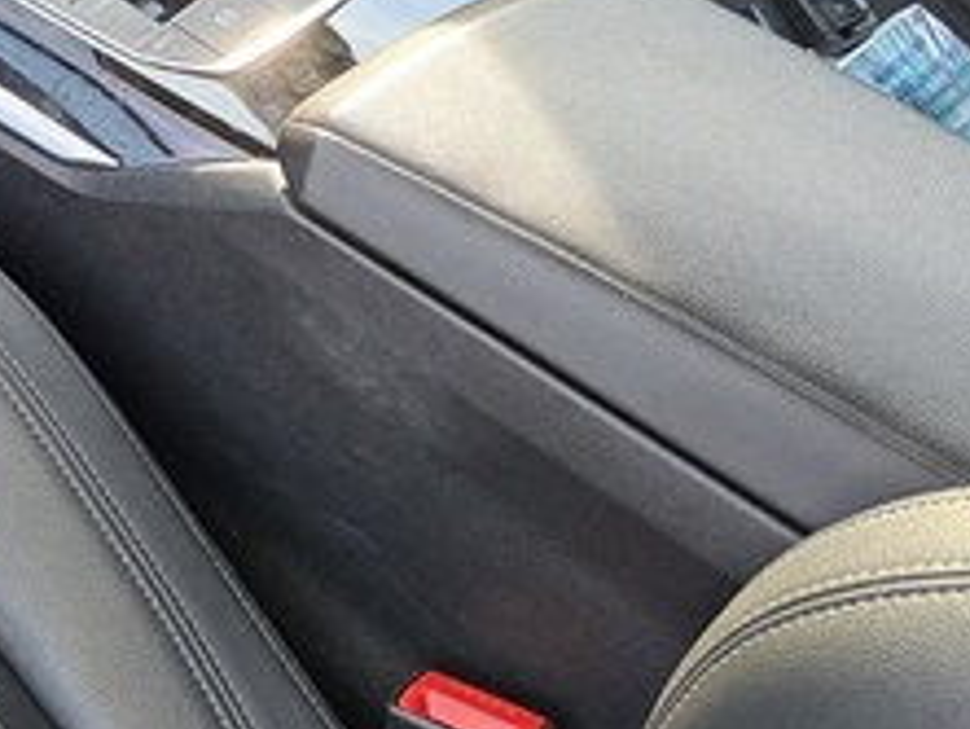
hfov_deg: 18.0
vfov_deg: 16.0
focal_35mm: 87
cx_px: -764
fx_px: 2439
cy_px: -259
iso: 50
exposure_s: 1/50
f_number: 1.8
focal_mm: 5.23
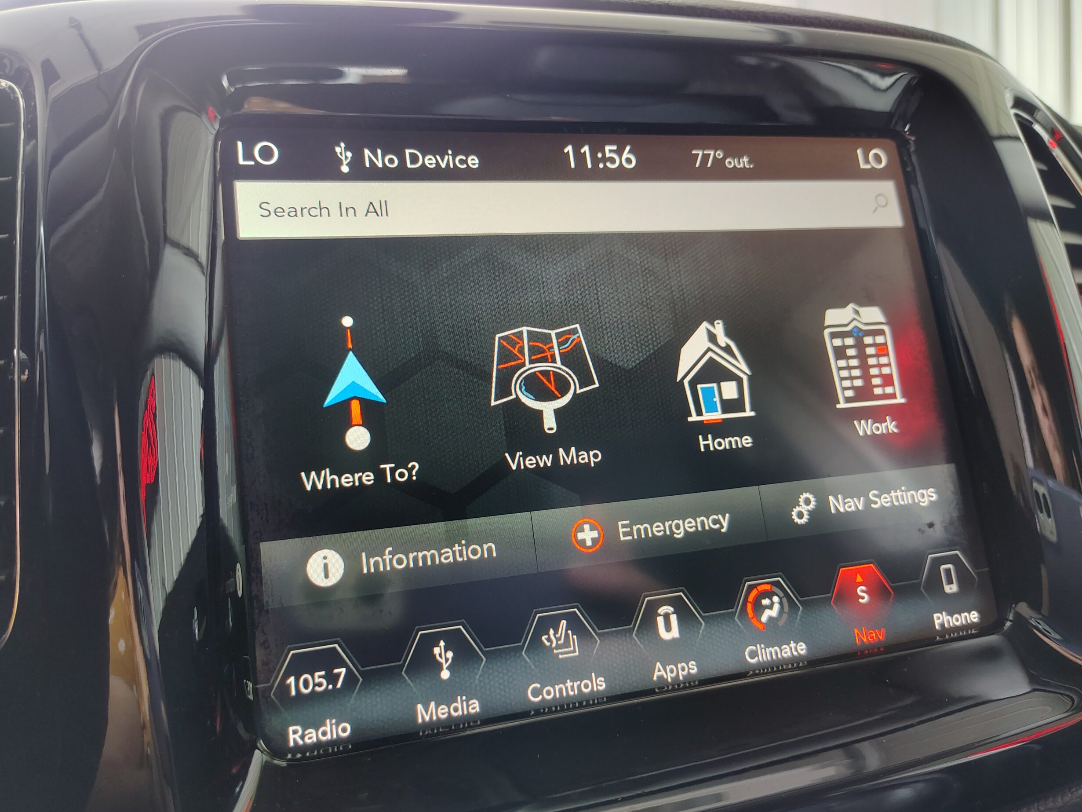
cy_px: 420
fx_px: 781
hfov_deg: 69.4
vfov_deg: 54.9
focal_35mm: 25
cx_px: 541
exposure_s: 1/60
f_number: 1.8
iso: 753
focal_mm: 5.56
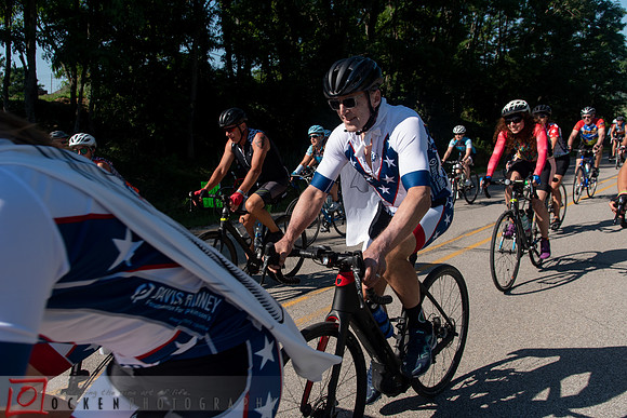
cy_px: 211
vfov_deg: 42.9
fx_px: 532
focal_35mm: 31
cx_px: 290
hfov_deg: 61.0
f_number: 6.3
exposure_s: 1/640
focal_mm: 27
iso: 200
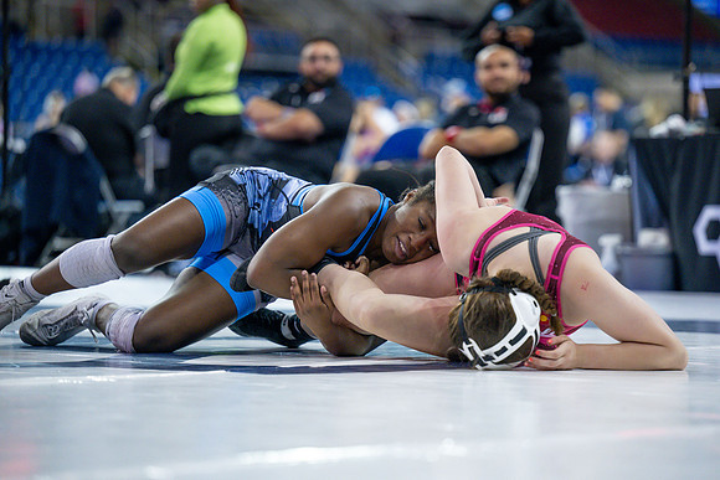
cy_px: 258
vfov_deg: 8.6
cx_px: 406
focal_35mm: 160
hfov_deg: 12.8
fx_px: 3200
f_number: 2.8
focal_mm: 140
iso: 3200
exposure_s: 1/800
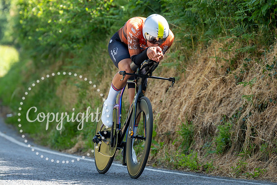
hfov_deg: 7.3
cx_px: 145
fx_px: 2157
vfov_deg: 4.9
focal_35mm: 280
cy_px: 107
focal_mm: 200
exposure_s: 1/1000
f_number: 4
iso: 500
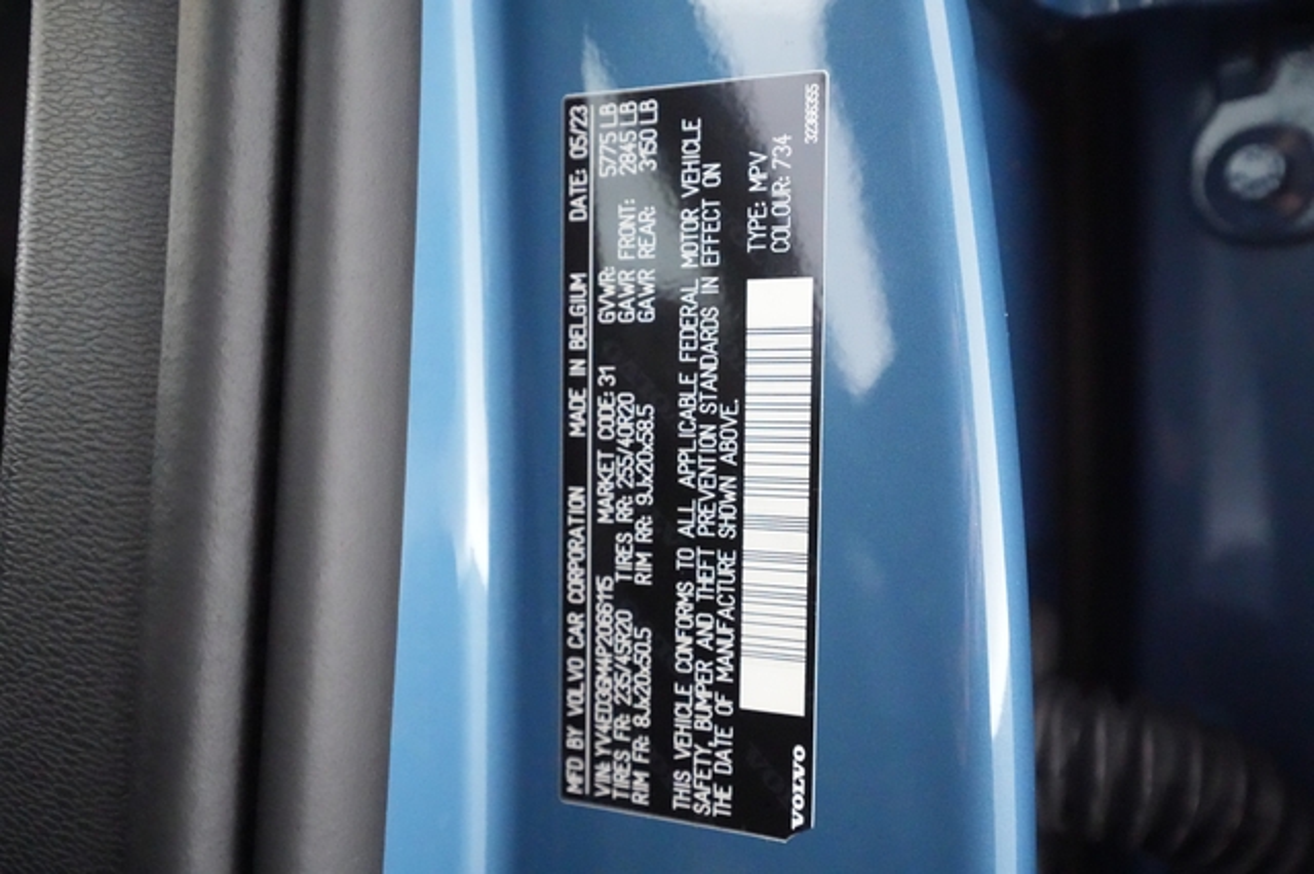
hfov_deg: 65.5
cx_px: 657
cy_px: 437
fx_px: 1021
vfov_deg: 46.4
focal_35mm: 28
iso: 32000
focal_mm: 28
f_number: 5
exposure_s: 1/125
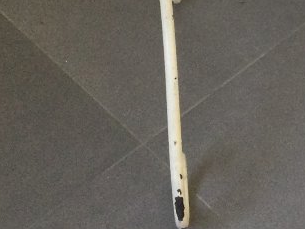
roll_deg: -1.0
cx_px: 375
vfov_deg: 11.3
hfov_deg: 15.5
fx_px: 1075
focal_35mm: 122
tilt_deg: -35.5
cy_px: -176
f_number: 2.4
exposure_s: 1/33
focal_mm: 3.3
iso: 50
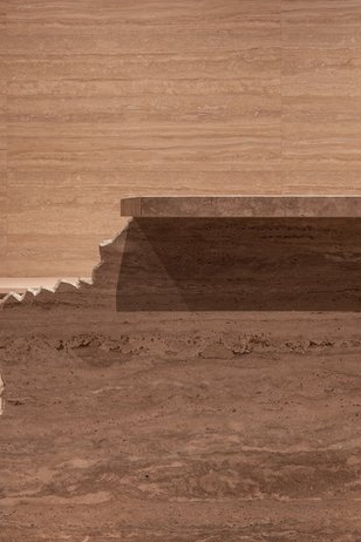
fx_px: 1369
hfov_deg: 14.6
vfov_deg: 22.3
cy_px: 199
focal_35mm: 91
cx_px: -57
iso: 100
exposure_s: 3.2
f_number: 10
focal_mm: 35
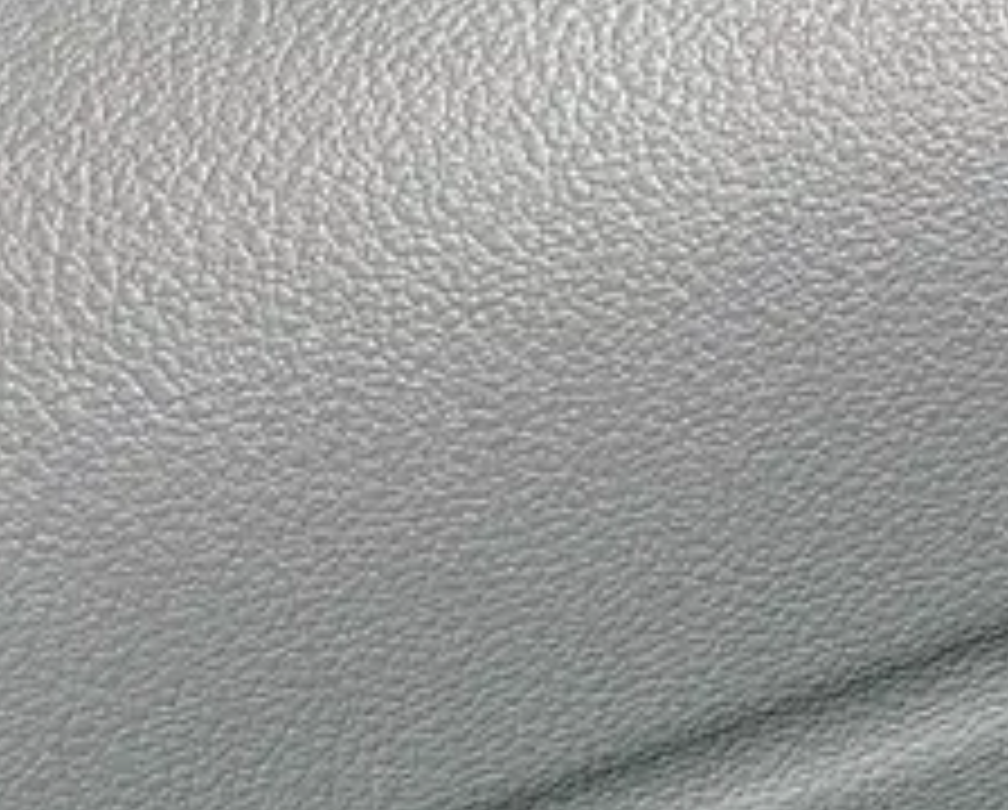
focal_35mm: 120
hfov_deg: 12.3
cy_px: 567
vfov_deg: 12.9
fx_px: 3586
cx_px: 2488
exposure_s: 1/514
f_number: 1.8
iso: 32
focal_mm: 5.4
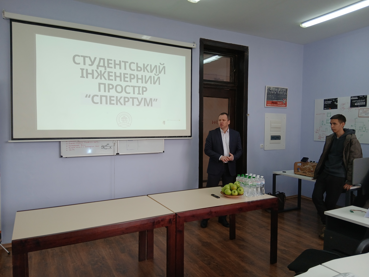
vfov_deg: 53.1
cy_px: 138
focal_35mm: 26
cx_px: 184
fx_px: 277
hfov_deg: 67.3
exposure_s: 1/50
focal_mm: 3.98
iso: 64
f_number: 1.8
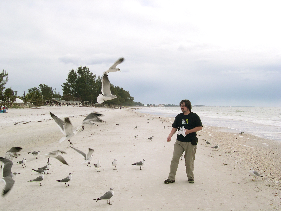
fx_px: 308
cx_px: 140
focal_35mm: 38
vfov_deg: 37.7
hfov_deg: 49.0
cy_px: 106
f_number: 7.6
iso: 100
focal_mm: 8
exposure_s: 1/187
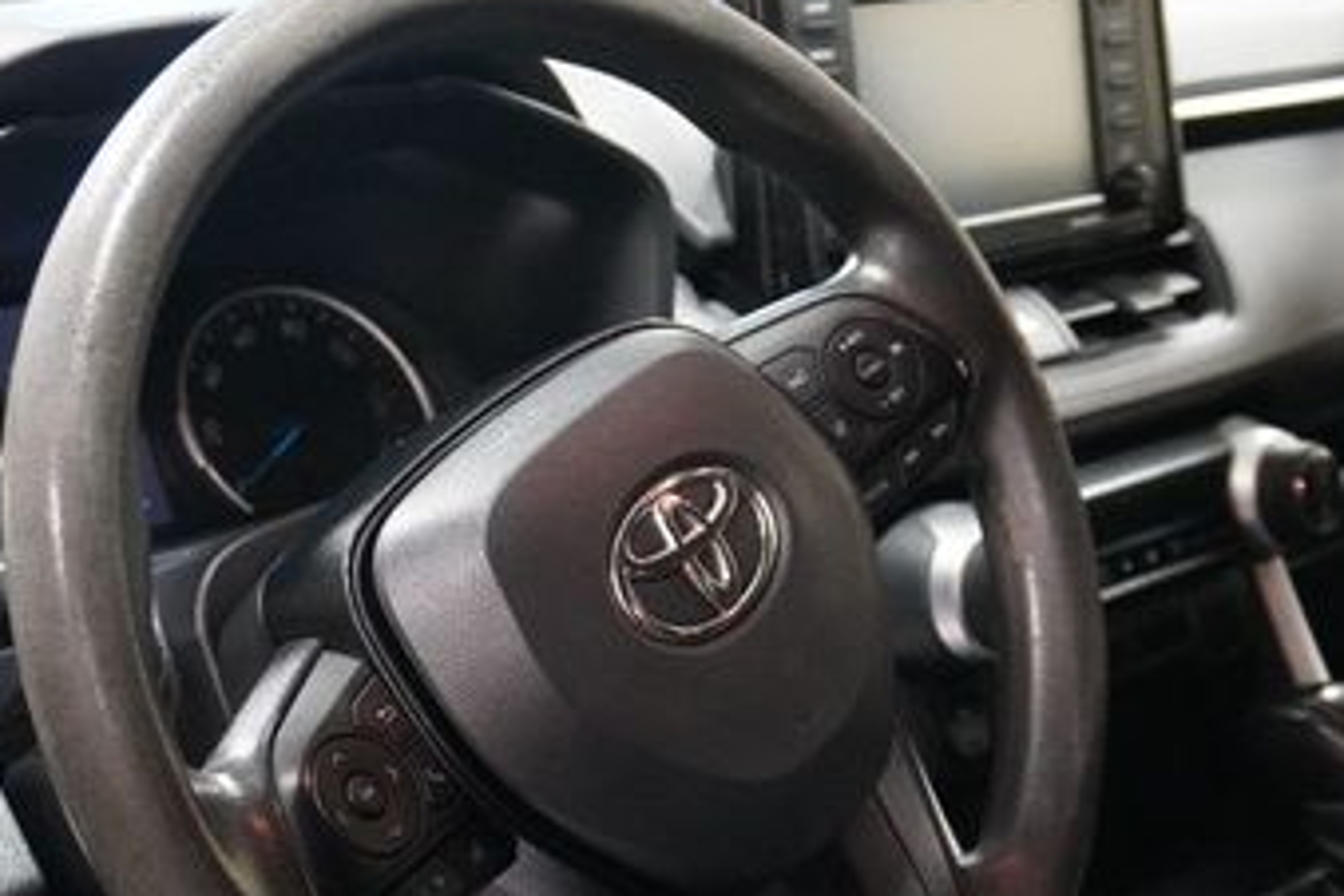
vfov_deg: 19.9
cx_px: 825
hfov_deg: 29.6
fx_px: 2538
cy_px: 603
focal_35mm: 68
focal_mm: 24
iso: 6400
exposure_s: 1/30
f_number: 4.5
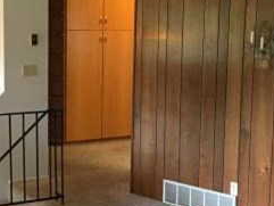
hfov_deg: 25.2
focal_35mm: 77
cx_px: 90
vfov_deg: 19.1
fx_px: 610
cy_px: 121
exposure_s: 1/30
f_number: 2.2
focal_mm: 4.15
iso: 125
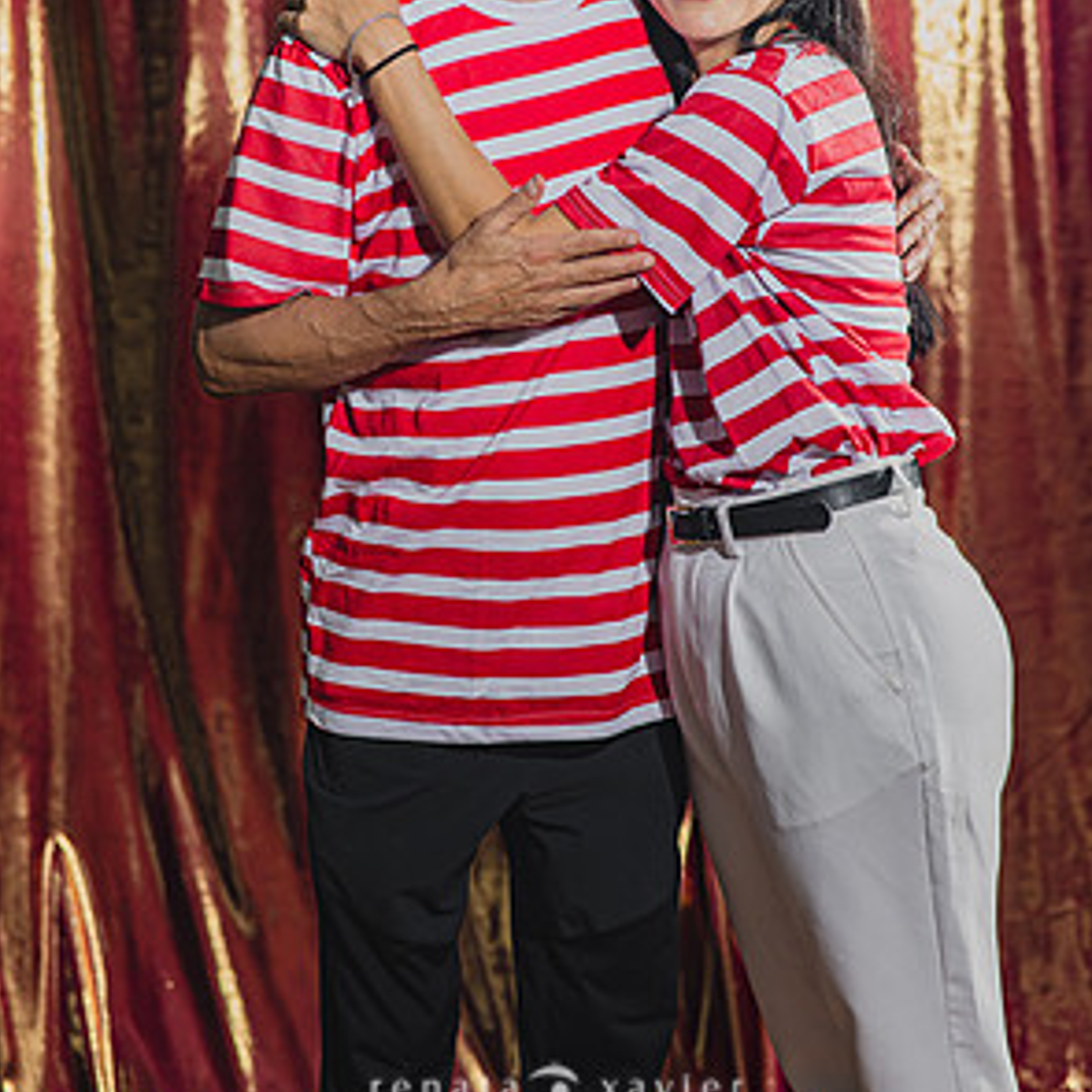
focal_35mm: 110
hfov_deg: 15.8
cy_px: 322
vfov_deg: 15.8
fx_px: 3926
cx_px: 550
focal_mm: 85
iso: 200
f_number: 2.5
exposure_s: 1/200
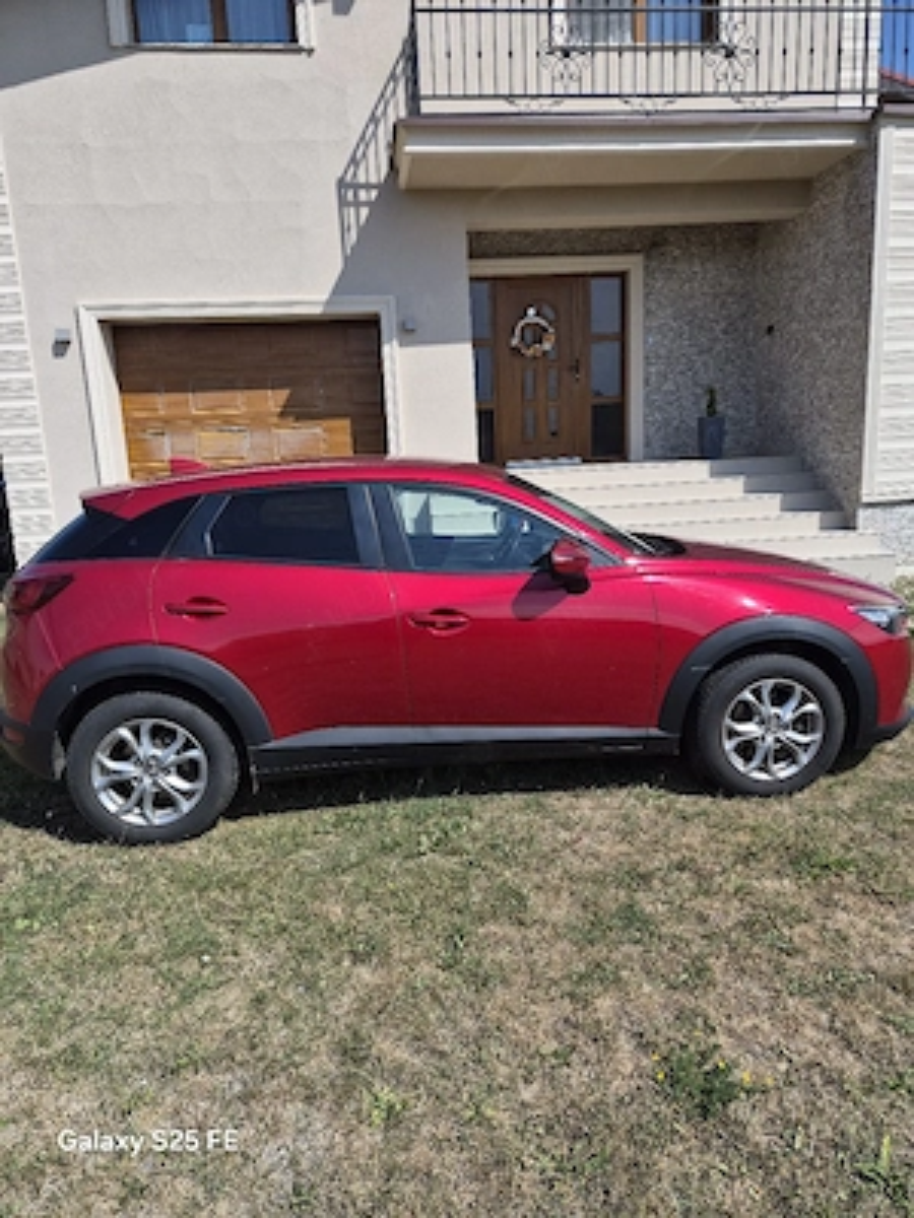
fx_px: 810
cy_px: 609
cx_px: 457
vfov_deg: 73.9
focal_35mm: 23
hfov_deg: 58.9
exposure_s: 1/10000
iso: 80
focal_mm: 5.4
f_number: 1.8
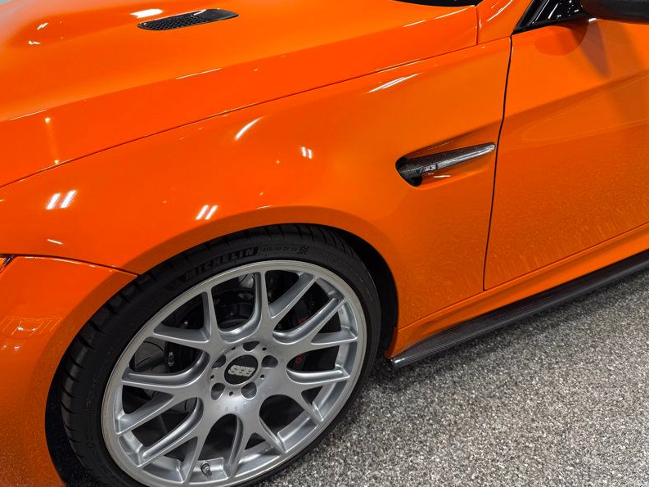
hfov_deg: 58.3
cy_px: 184
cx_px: 329
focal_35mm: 31
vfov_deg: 45.1
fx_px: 581
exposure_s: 1/215
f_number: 1.78
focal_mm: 6.76
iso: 80
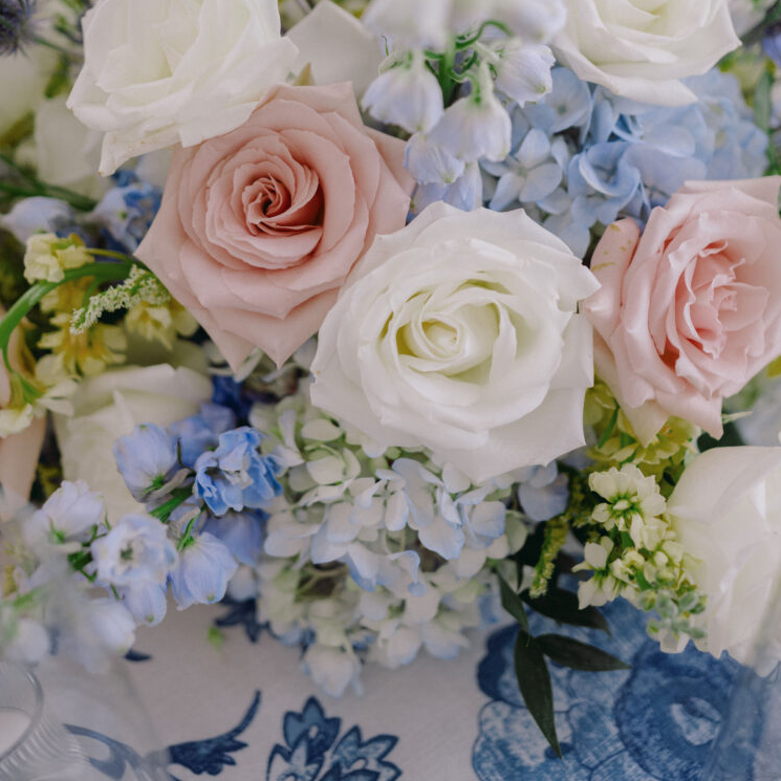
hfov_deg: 36.8
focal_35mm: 46
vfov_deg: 36.3
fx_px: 1174
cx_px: 385
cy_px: 236
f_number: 2
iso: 250
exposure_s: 1/320
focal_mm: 35
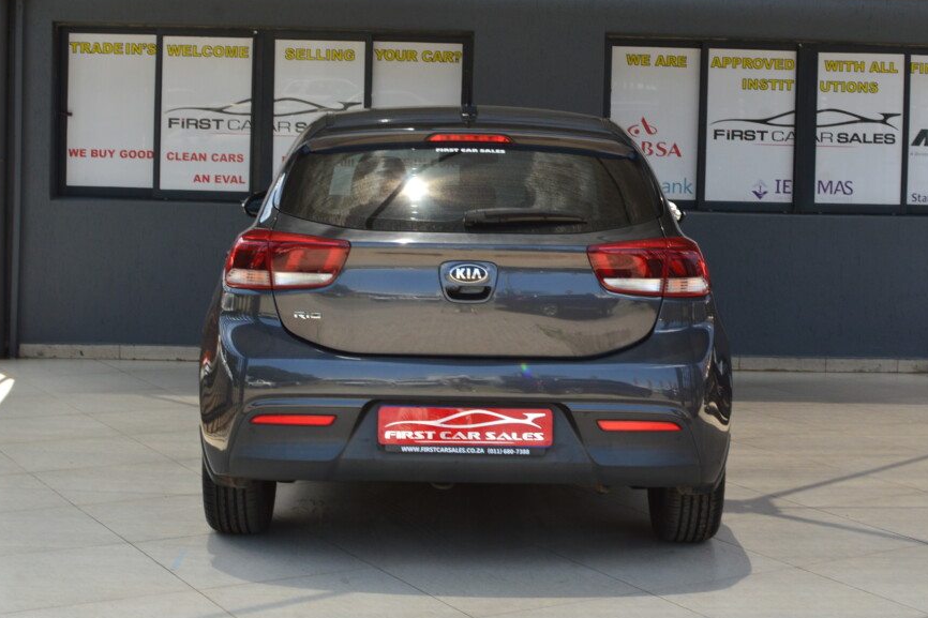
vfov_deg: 22.4
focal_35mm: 61
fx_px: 1561
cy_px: 279
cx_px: 458
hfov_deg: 33.1
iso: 400
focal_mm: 35
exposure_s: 1/200
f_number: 10
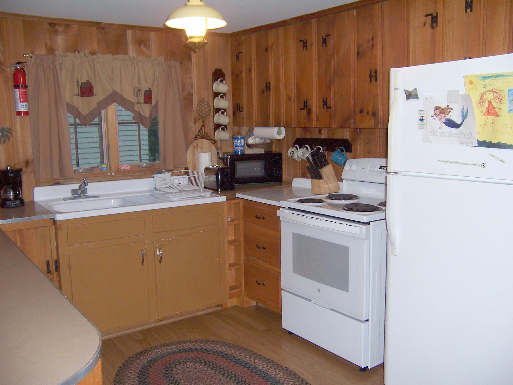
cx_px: 256
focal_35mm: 33
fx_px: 489
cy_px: 192
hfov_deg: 55.4
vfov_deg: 42.9
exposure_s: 1/60
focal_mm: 5.5
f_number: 2.8
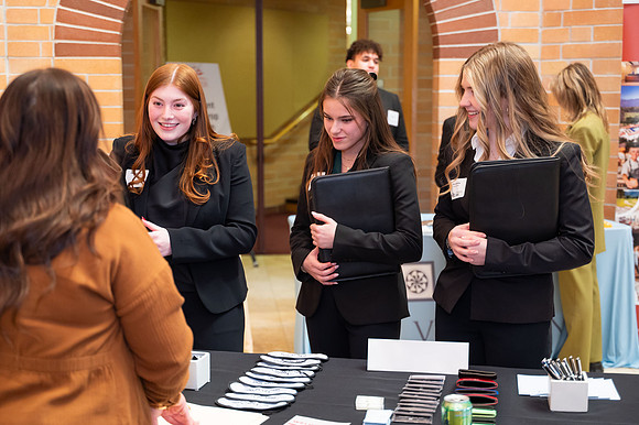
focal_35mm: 52
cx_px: 320
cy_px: 212
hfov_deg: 37.9
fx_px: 930
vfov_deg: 25.8
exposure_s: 1/200
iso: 2500
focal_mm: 52
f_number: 2.8
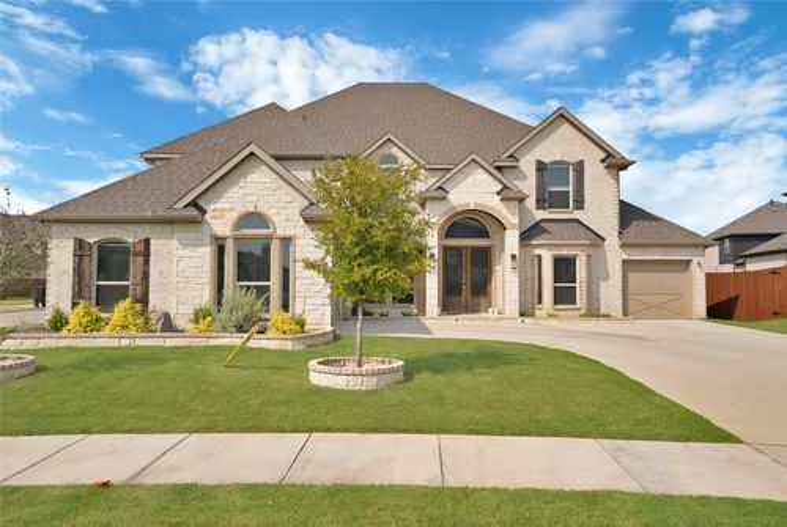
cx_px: 394
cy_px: 264
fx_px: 525
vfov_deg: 53.3
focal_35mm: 24
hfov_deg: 73.7
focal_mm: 24
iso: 640
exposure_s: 1/500
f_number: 8
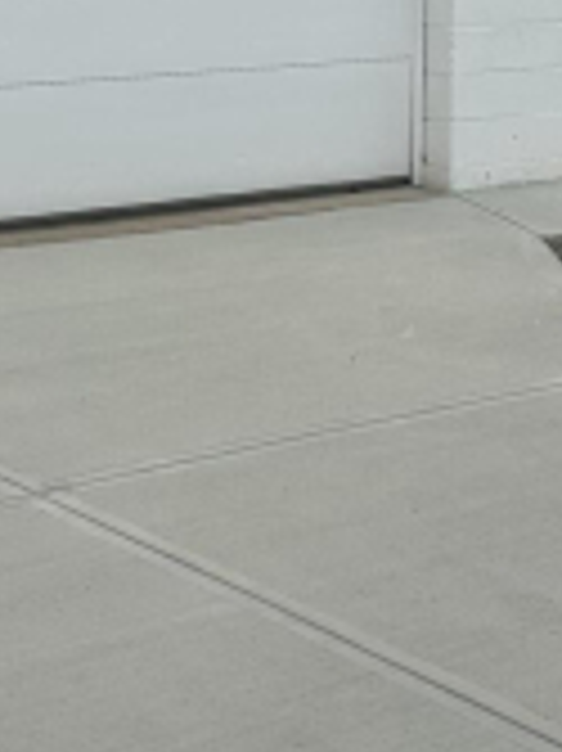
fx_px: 2081
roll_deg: -0.5
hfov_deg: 15.2
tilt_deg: -3.7
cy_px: 52
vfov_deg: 20.0
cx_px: 63
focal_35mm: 96
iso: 80
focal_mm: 6.86
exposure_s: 1/5848
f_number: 1.78
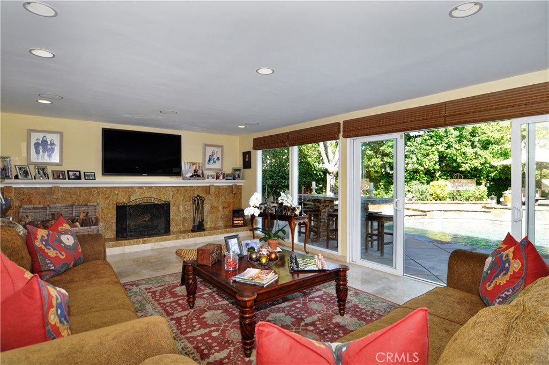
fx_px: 274
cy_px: 182
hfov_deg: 90.1
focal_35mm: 18
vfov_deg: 67.2
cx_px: 274
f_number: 7.1
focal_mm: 12
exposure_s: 1/60
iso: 400
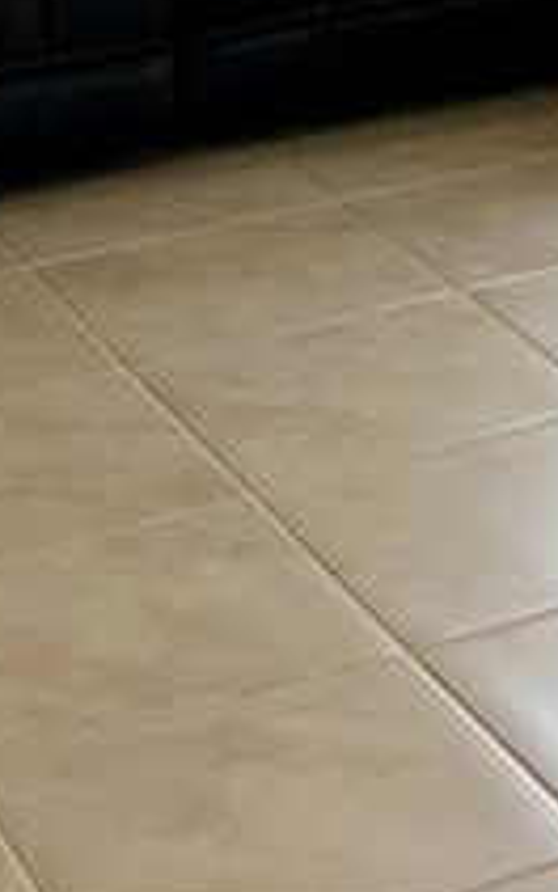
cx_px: 884
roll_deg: +1.2
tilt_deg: -2.9
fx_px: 3258
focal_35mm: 134
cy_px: -710
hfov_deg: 9.5
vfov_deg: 13.9
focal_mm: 5.7
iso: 40
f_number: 1.5
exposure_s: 1/205
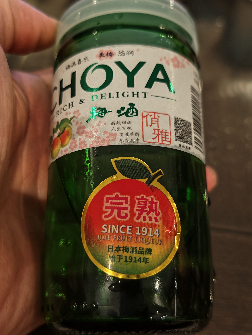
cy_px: 168
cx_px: 126
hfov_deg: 33.6
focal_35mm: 43
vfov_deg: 43.9
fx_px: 417
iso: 320
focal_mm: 6.55
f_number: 1.6
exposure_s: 1/33
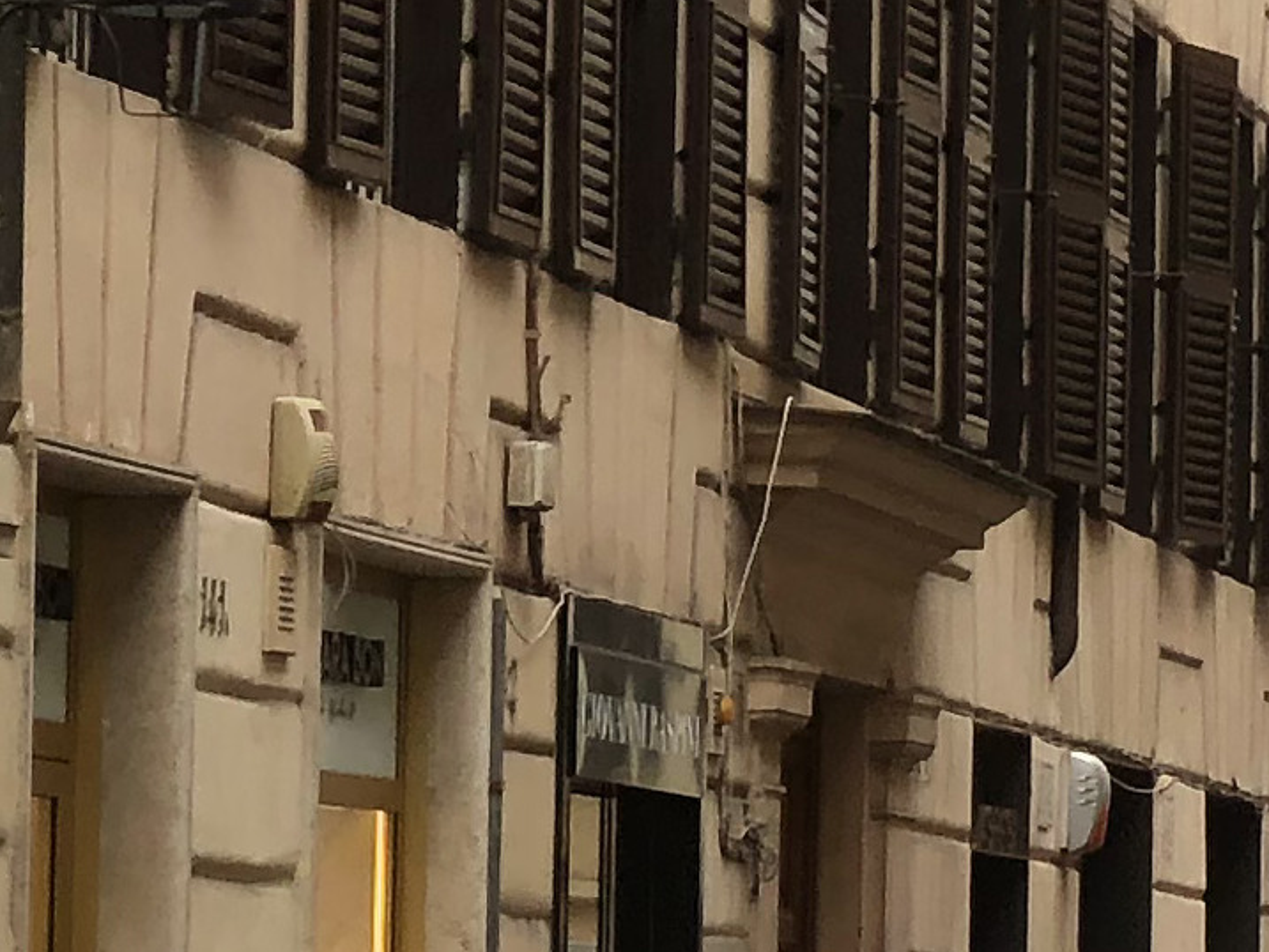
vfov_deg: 5.1
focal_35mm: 290
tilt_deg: +4.2
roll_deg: +0.2
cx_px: 2492
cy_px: 485
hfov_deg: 6.6
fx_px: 10633
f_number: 2.4
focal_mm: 6
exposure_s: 1/279
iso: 16
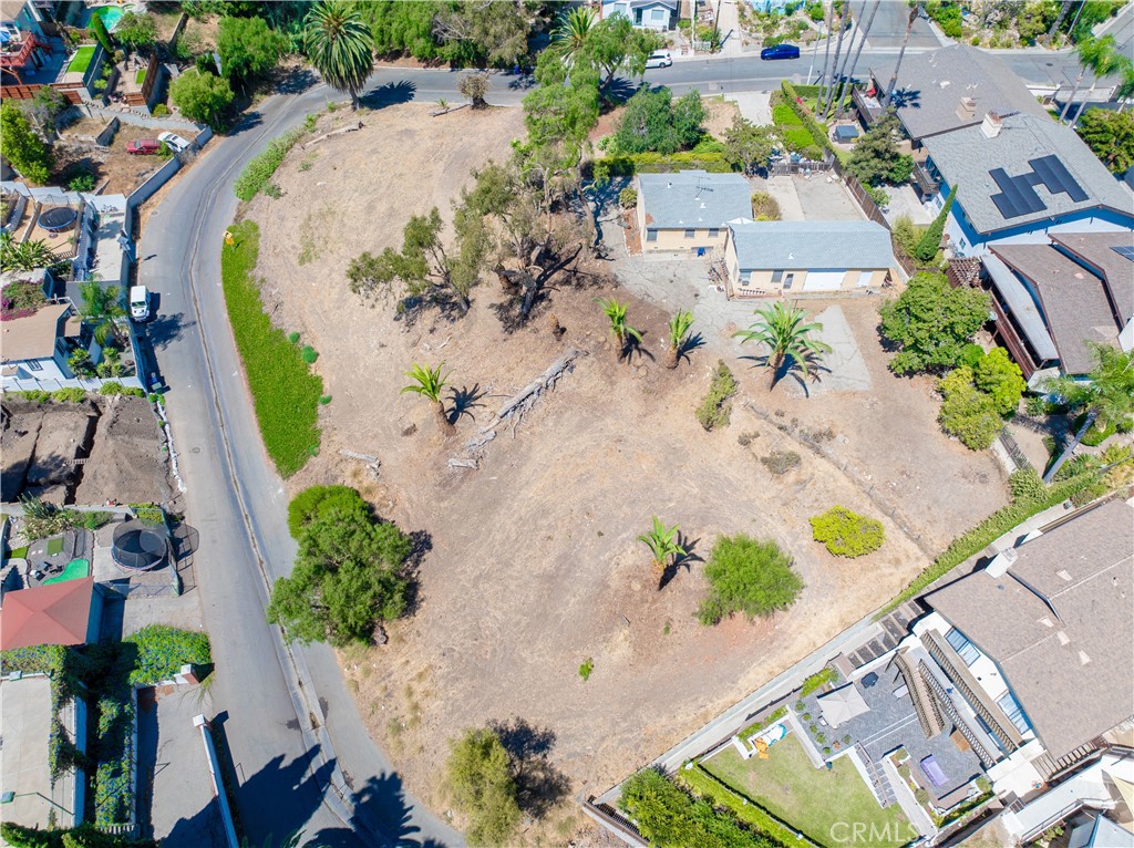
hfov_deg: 71.6
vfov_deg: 56.7
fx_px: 785
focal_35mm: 24
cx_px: 567
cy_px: 424
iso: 100
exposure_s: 1/1600
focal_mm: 12.29
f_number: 2.8
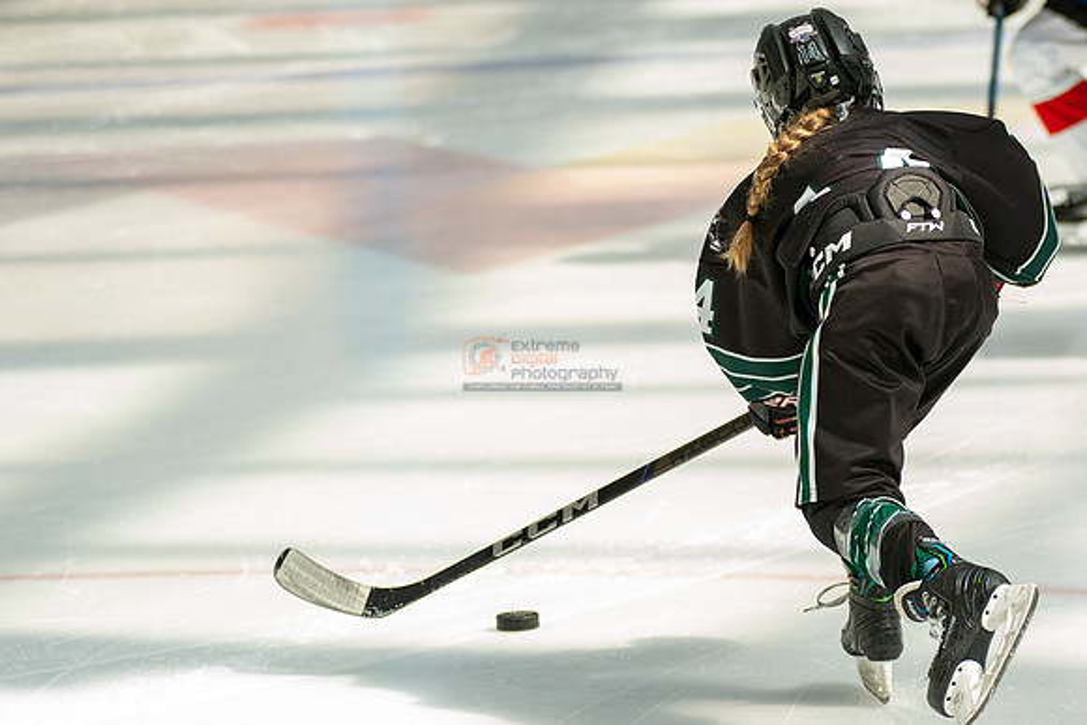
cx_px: 878
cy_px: 324
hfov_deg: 8.1
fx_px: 7659
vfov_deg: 5.4
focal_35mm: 254
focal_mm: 157
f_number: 3.5
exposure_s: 1/2500
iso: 1600
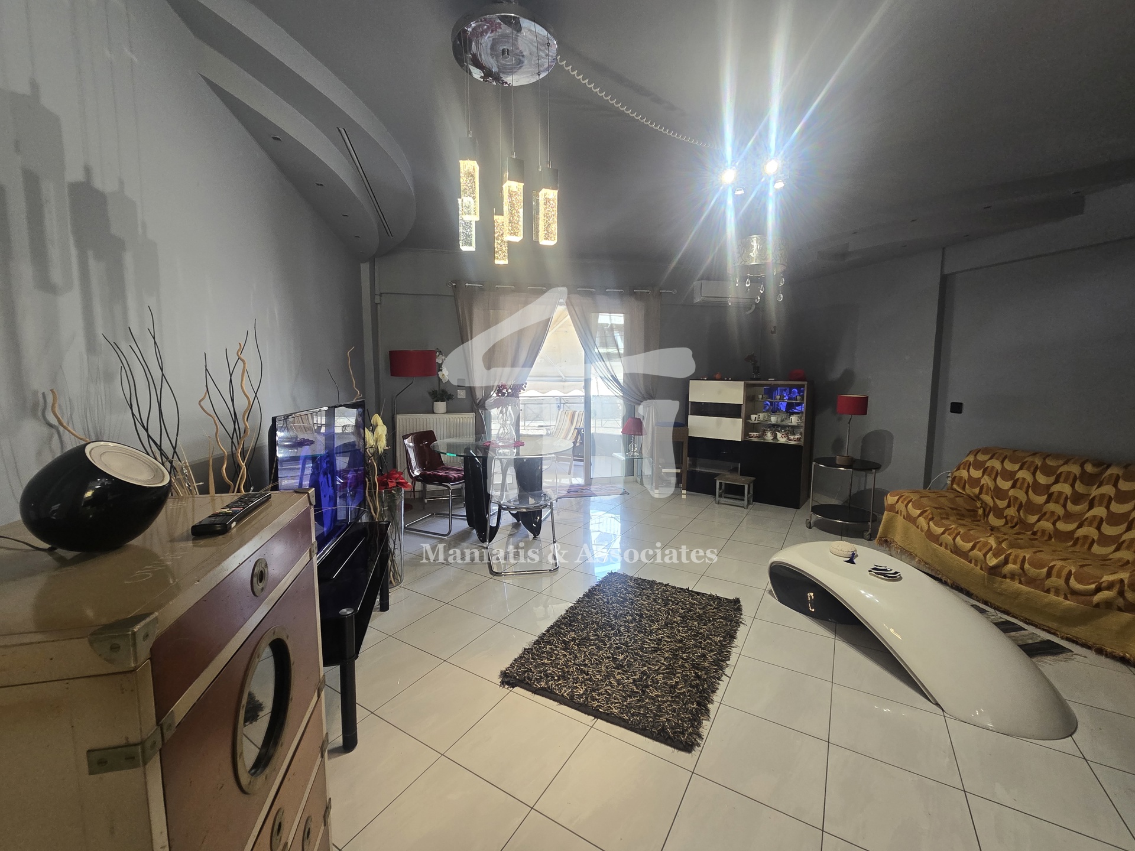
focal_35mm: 13
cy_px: 426
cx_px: 568
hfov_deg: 106.2
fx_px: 426
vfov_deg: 89.9
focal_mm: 2.2
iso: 160
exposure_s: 1/50
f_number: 2.2
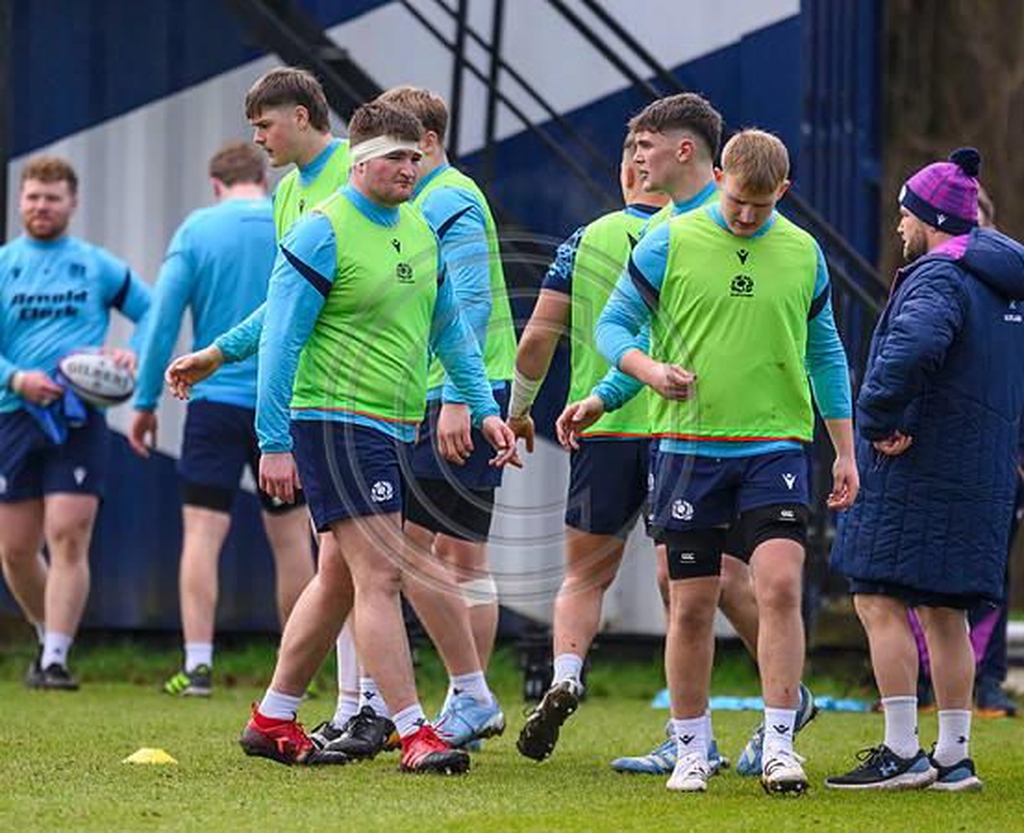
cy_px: 386
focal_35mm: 753
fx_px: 22961
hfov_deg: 2.6
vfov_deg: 2.1
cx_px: 475
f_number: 4
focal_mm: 560
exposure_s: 1/2000
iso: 1250
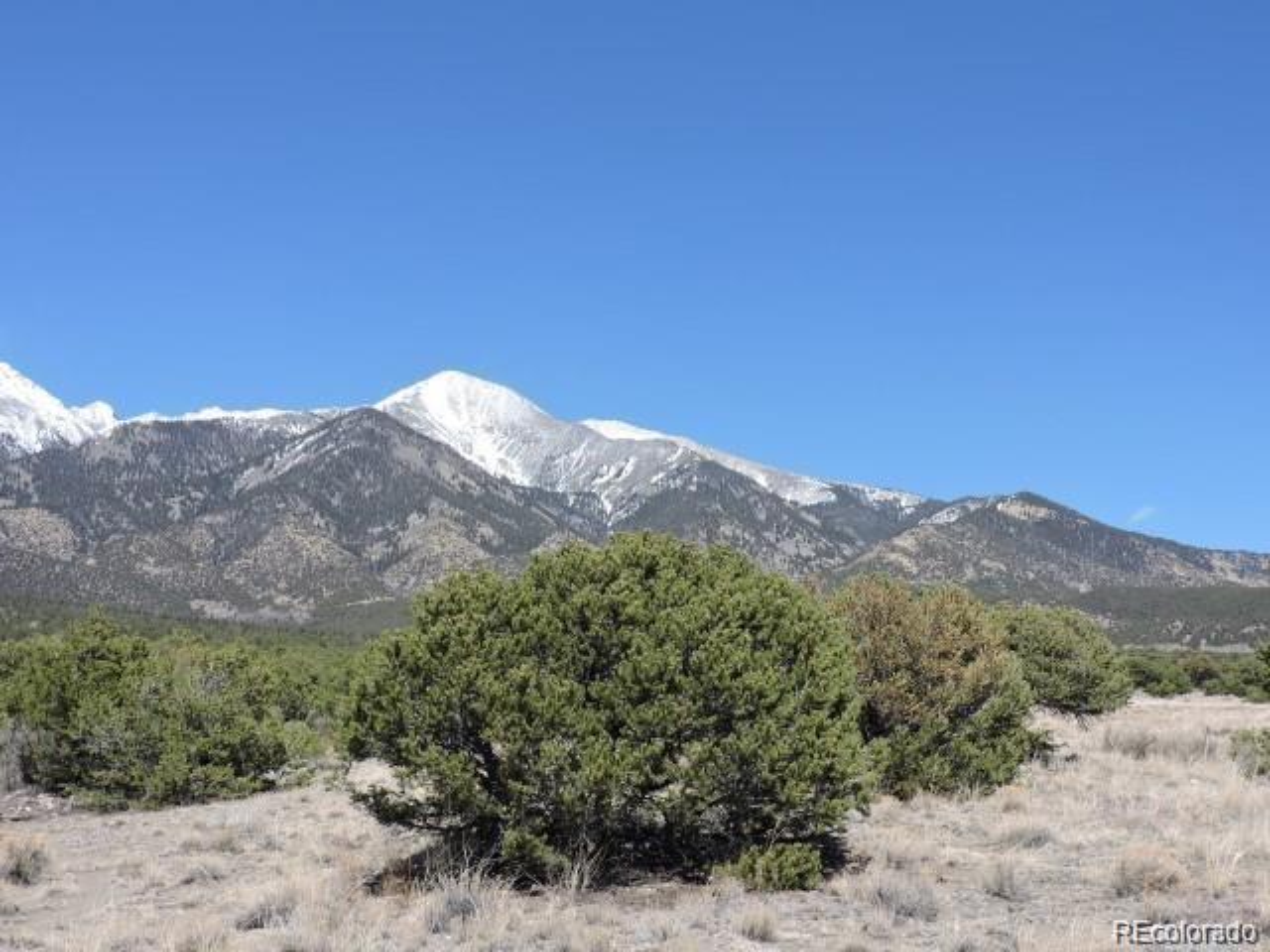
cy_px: 476
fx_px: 1578
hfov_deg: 43.9
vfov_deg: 33.6
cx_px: 635
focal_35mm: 43
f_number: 3.4
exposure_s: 1/1000
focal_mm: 7.7
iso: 100
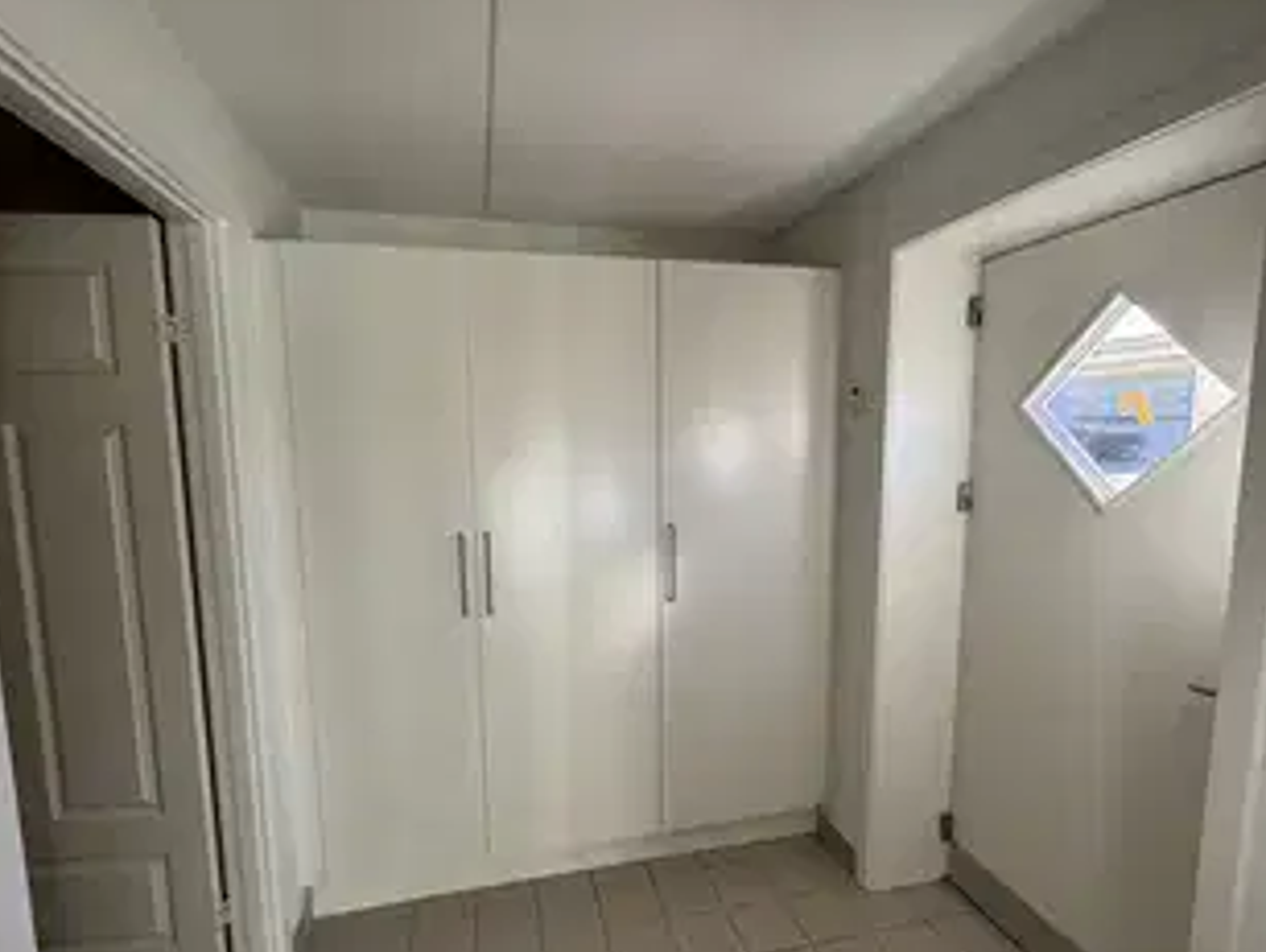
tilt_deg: -5.6
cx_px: 621
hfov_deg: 91.0
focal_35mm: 17
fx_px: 622
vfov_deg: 74.8
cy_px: 507
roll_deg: +0.2
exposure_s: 1/131
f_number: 2.2
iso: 40
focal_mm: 2.22
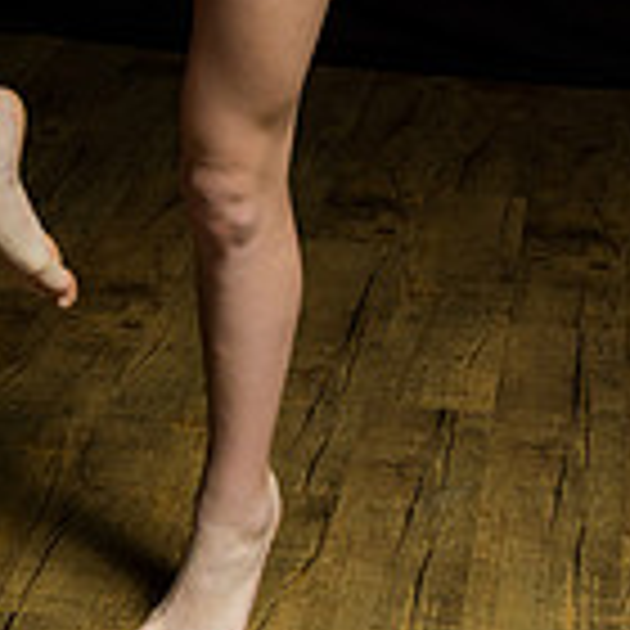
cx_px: 160
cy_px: -230
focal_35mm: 123
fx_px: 2533
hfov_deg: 14.1
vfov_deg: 13.6
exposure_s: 1/250
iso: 200
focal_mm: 45
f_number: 9
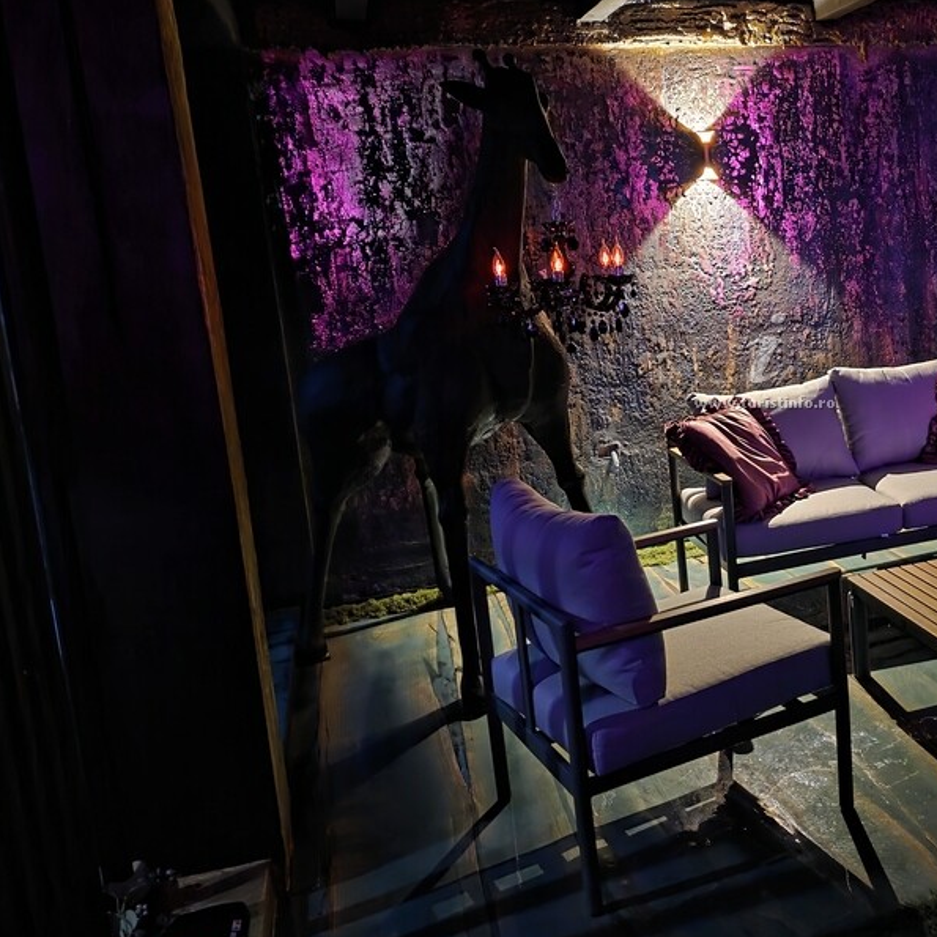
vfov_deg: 46.9
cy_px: 372
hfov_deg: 44.4
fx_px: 1072
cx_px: 778
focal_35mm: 35
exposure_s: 1/20
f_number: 1.7
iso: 1000
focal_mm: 6.3
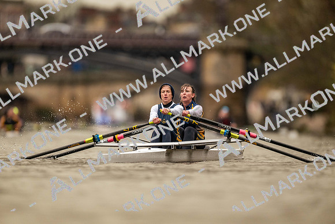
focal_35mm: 600
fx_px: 5584
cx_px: 168
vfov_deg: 2.3
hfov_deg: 3.4
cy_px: 112
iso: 2800
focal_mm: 600
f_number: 4
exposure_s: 1/1600
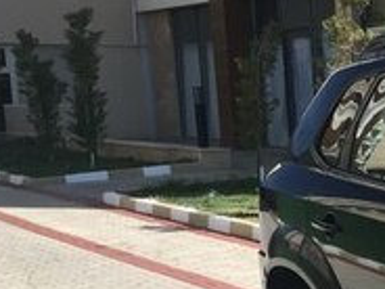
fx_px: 1157
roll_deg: +1.0
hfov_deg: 16.6
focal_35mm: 104
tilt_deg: -10.6
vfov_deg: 13.9
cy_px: 315
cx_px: 630
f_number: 2.2
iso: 25
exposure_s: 1/1479
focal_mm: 4.15
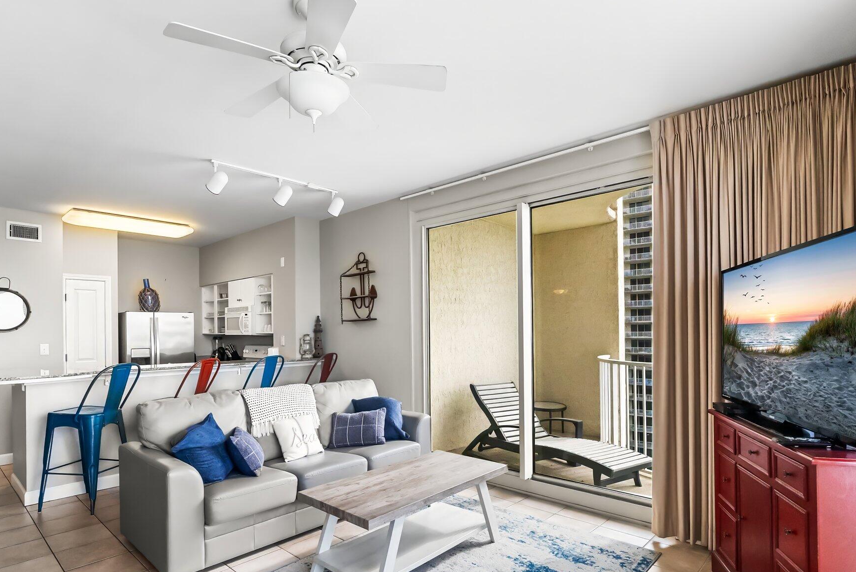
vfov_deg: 63.8
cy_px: 336
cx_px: 419
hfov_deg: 86.5
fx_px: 455
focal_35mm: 19
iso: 12800
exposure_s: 1/200
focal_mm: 16.1
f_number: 9
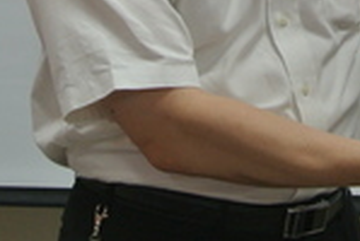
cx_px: 476
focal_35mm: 205
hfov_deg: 9.8
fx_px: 2054
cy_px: -78
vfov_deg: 6.7
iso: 400
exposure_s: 1/30
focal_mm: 22.7
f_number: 5
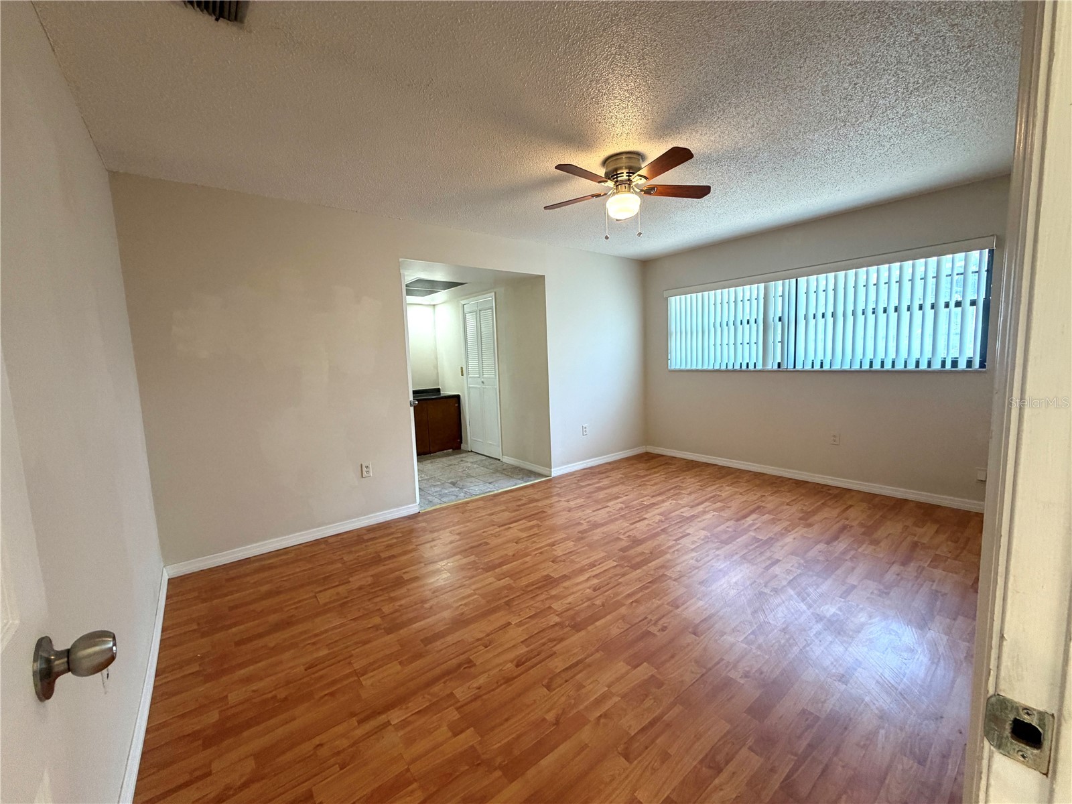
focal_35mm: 14
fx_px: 434
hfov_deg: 102.1
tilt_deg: -6.3
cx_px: 536
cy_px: 402
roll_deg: +2.1
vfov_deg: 85.7
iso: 200
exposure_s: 1/60
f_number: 2.2
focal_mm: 2.22
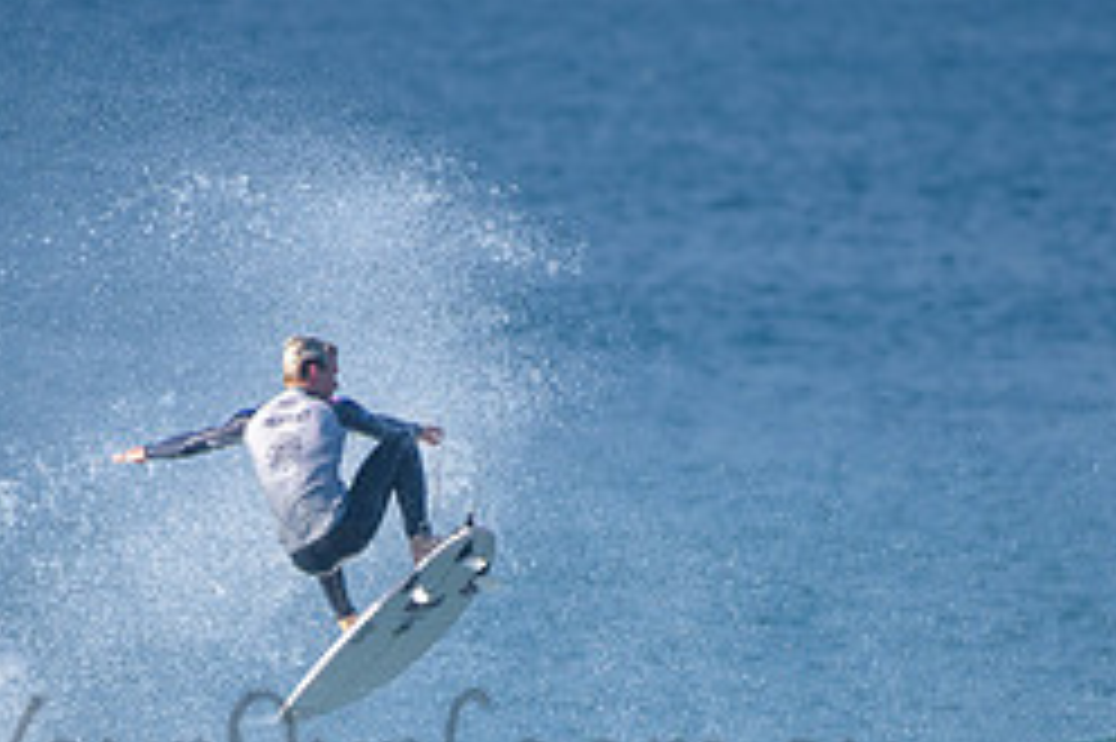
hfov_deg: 1.7
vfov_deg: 1.1
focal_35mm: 1206
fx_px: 37360
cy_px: 722
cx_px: 423
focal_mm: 500
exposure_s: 1/2000
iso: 400
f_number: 5.6
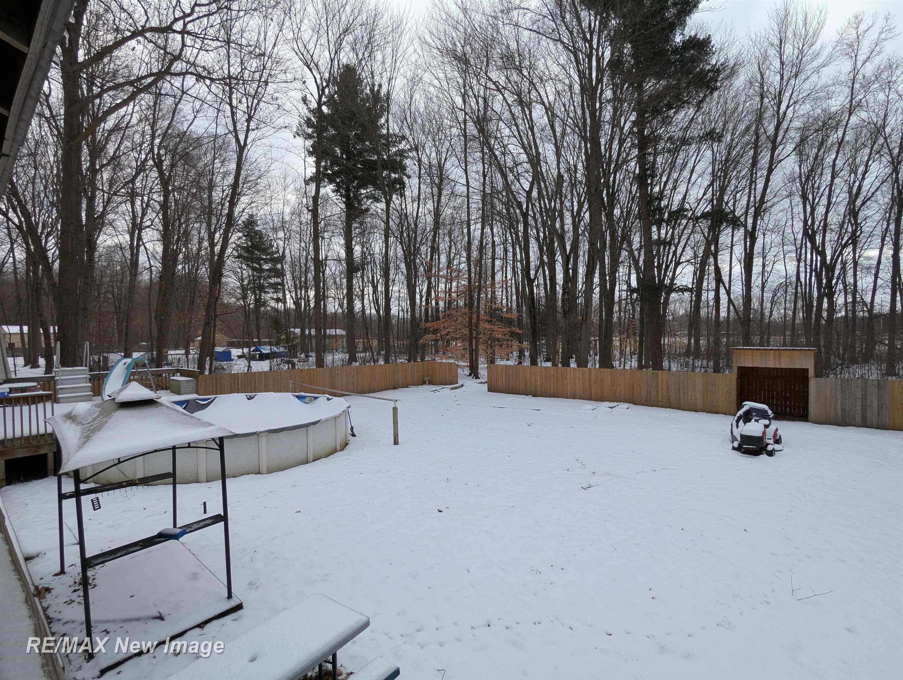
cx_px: 452
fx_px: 418
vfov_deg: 78.2
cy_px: 340
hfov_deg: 94.4
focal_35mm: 16
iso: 49
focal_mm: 2.35
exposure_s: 1/1021
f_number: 2.2
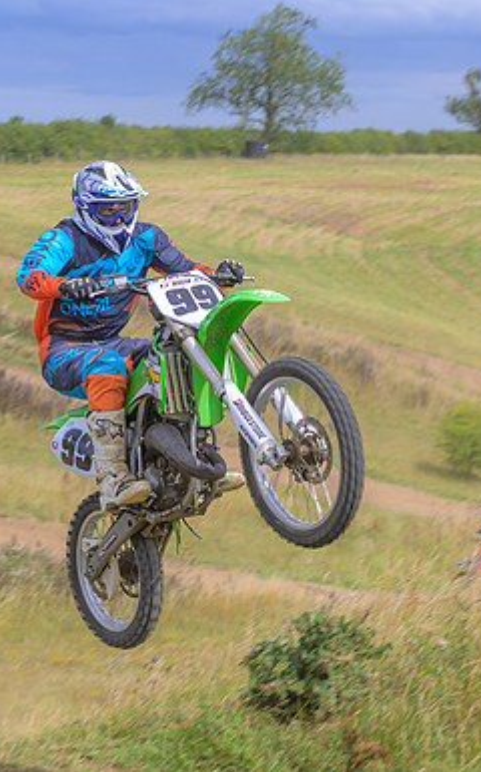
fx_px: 1996
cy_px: 418
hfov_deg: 13.6
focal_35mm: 95
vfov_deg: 21.9
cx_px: 37
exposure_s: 1/400
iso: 50
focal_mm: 52
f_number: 4
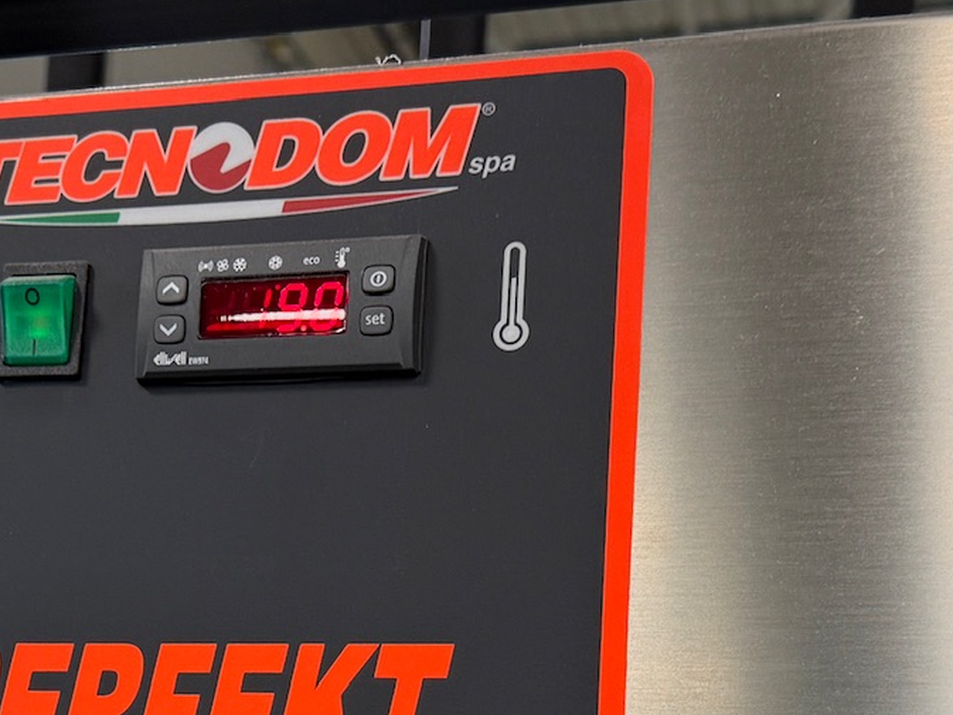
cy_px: 738
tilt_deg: +8.8
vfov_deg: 19.5
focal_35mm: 73
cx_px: 365
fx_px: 2010
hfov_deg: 26.6
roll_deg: -3.6
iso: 125
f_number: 1.78
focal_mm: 6.76
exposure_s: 1/100
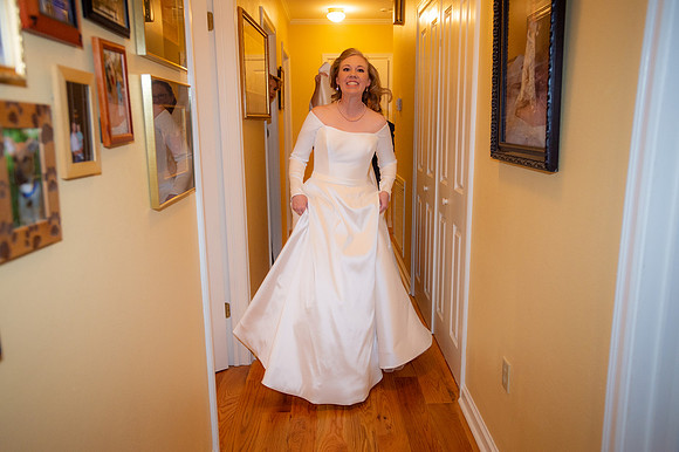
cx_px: 340
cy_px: 226
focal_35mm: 28
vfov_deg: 46.4
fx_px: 528
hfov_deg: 65.5
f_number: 3.5
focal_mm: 28
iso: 1250
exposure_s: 1/200
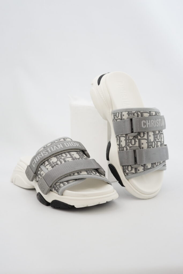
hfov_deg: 27.0
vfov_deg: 39.6
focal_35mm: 50
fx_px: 381
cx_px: 92
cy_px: 137
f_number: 6.3
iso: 640
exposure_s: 1/13
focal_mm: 50
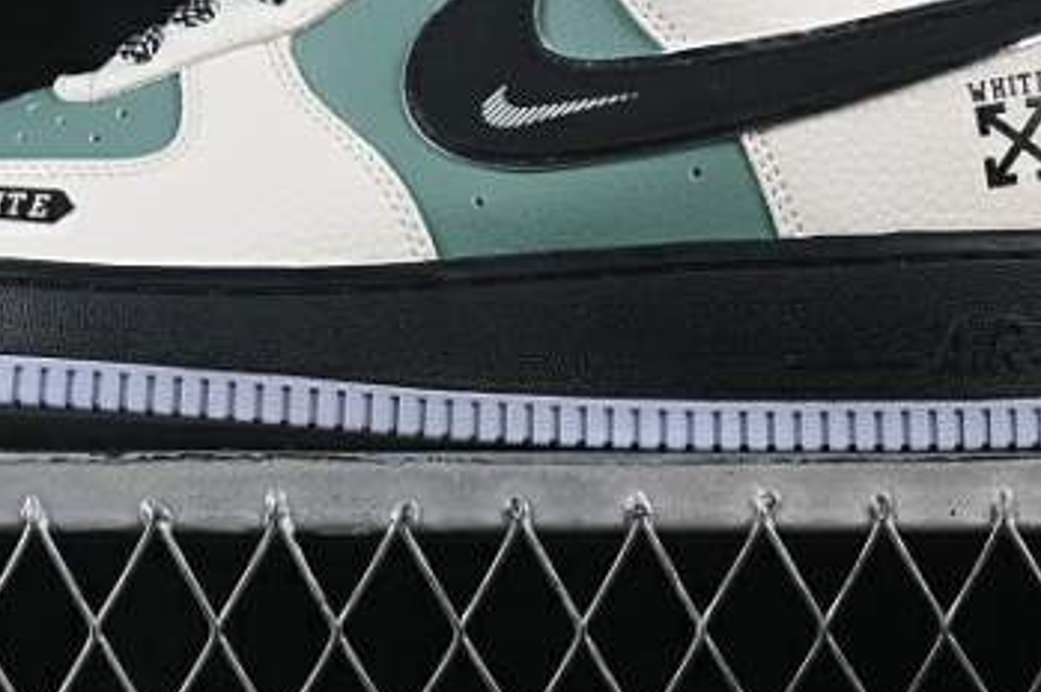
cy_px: 3
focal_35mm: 157
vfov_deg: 8.7
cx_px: 462
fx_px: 4536
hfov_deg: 13.1
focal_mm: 50
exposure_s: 1/80
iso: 160
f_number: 8
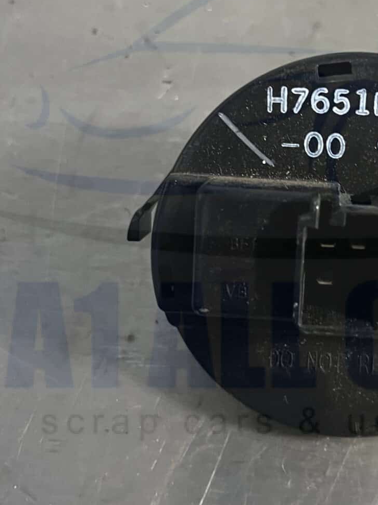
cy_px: 218
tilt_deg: -63.0
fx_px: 801
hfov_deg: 25.8
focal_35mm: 55
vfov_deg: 34.9
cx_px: 333
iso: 500
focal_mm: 5.1
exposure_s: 1/50
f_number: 1.6
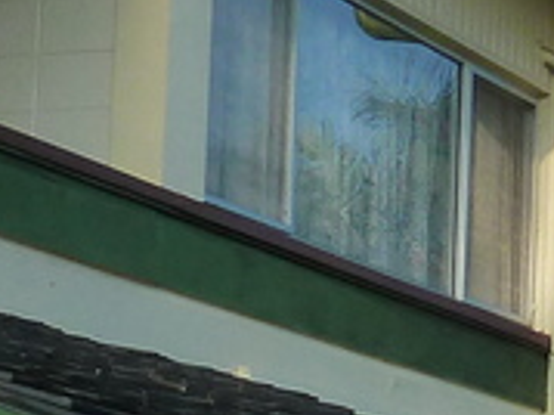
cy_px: 616
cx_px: 1219
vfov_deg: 8.6
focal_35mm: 168
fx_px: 2687
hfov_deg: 10.5
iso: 125
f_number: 4
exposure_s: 1/250
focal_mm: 4.1
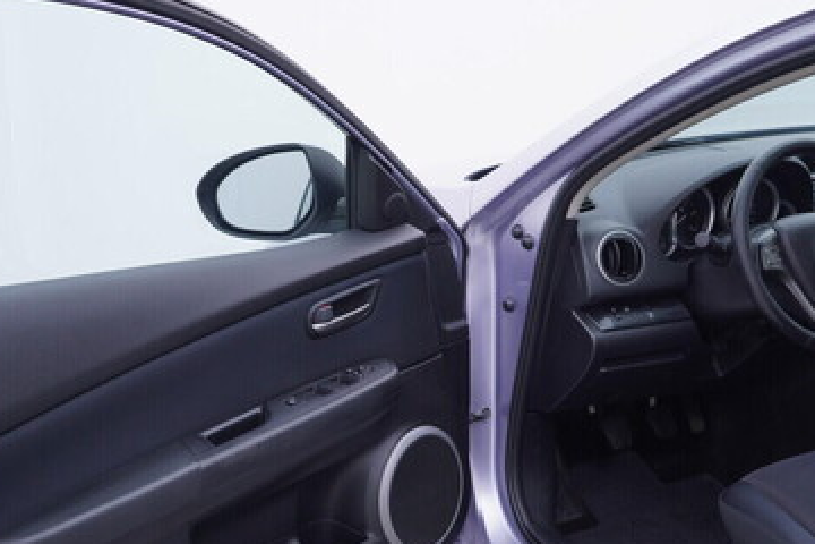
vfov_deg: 24.6
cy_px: 339
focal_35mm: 55
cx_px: 444
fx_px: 1245
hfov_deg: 36.2
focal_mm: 24
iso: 125
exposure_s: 1/60
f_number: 3.5
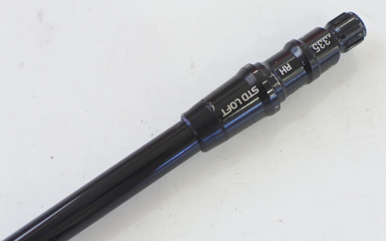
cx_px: 191
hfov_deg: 39.6
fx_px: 537
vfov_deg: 25.4
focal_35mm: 51
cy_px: 127
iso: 560
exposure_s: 1/125
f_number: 2.8
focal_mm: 18.5
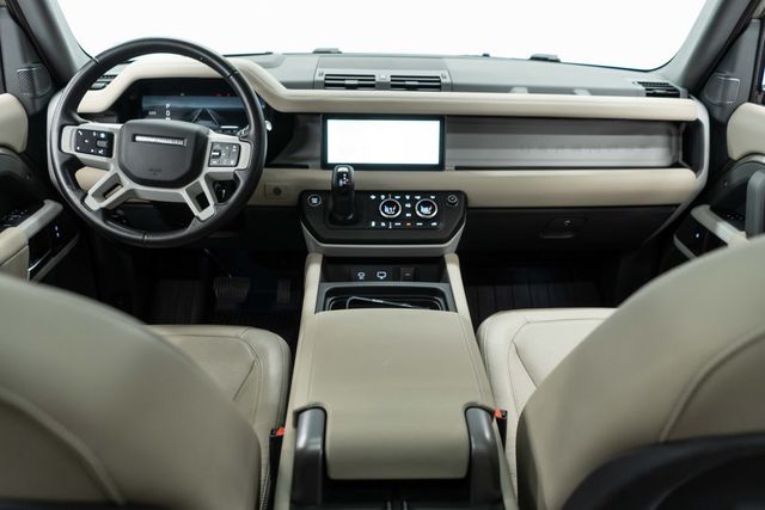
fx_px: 595
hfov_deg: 65.5
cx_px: 382
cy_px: 255
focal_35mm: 28
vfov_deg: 46.4
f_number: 3.2
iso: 800
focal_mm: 28
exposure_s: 1/40
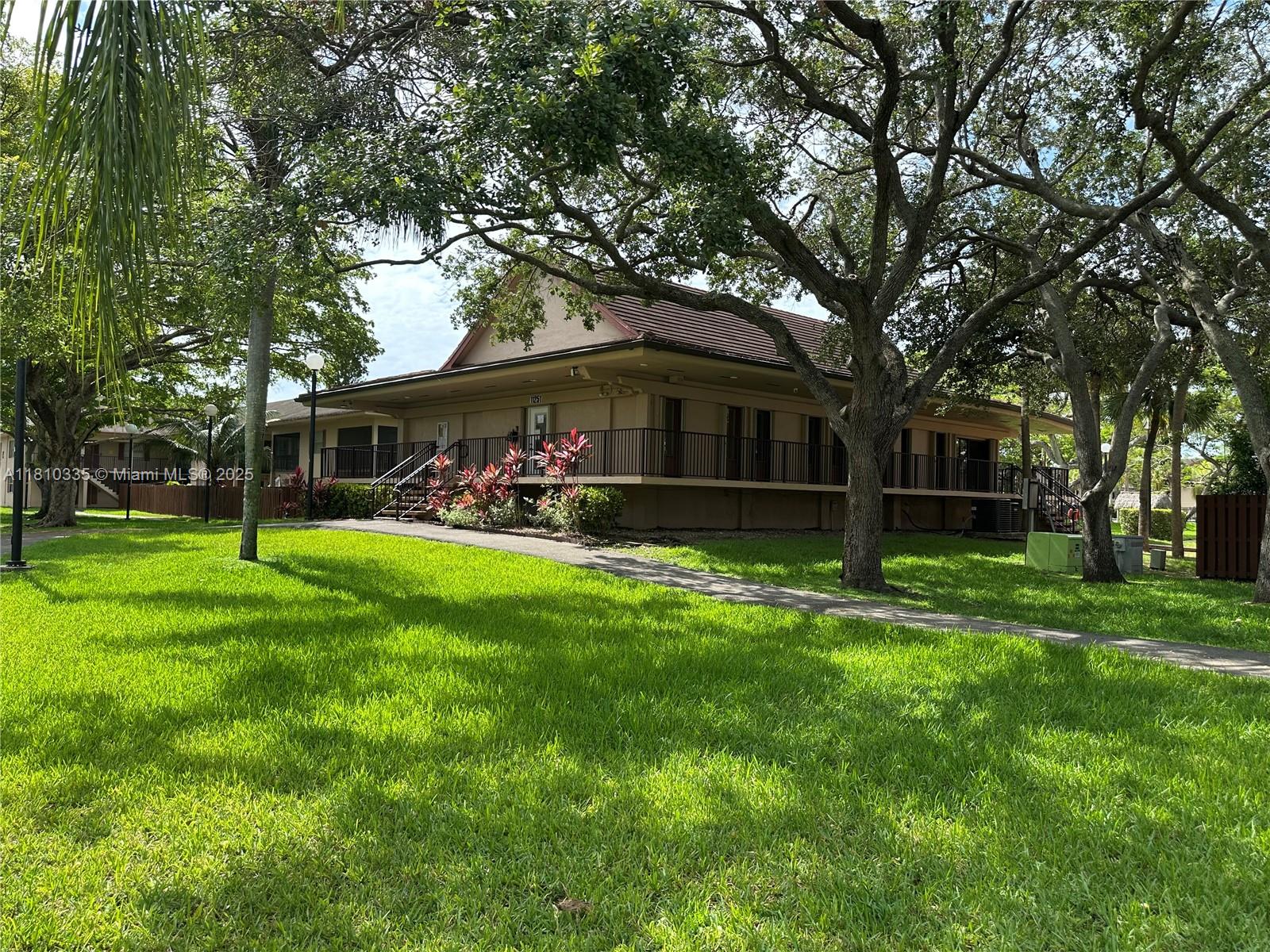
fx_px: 881
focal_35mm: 24
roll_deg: -1.2
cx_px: 635
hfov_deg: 71.6
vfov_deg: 56.8
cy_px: 476
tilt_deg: +3.0
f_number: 1.78
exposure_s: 1/1692
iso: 80
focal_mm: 6.86
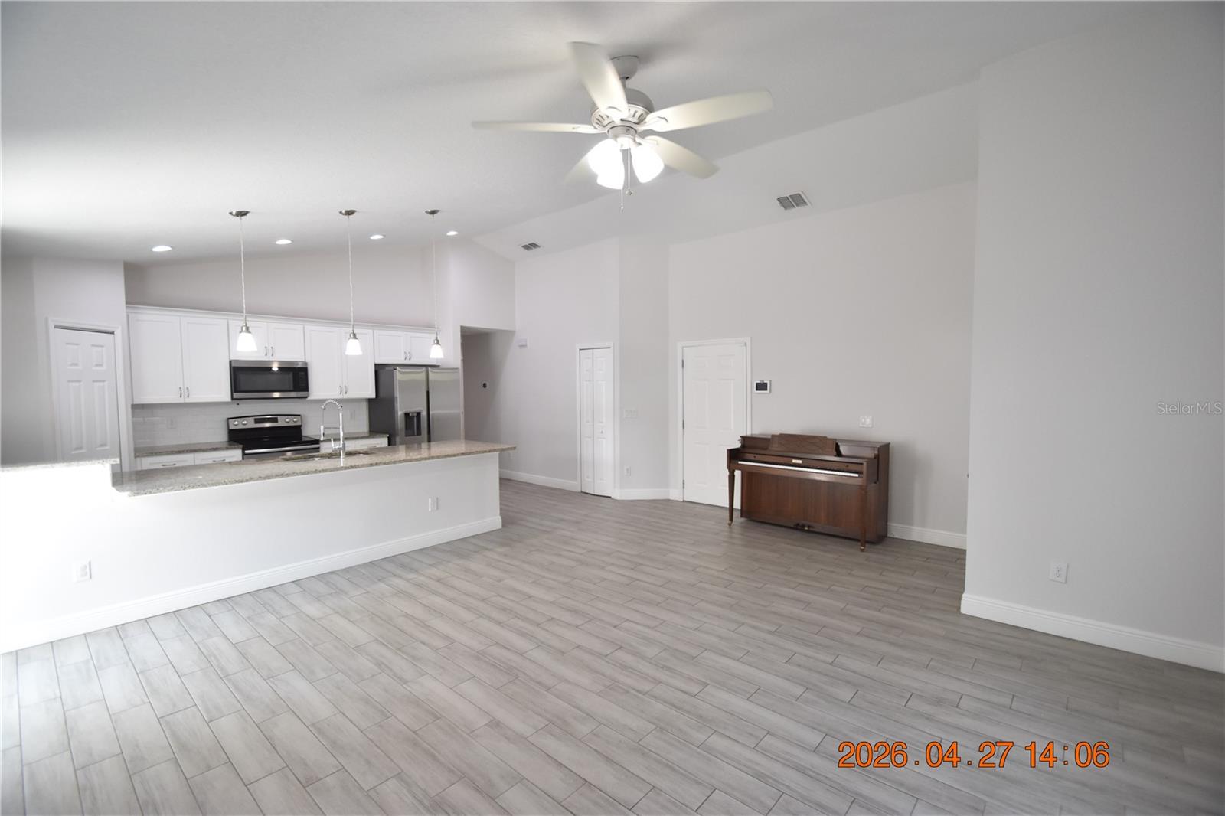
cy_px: 408
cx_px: 612
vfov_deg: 77.3
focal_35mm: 15
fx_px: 510
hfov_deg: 100.4
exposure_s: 1/125
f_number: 3.5
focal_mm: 10
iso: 800
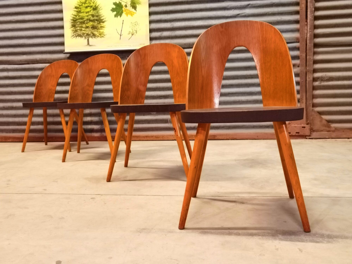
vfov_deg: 37.7
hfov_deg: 49.0
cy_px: 132
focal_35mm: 38
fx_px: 386
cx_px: 176
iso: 800
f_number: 1.9
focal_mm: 6.71
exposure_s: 1/20
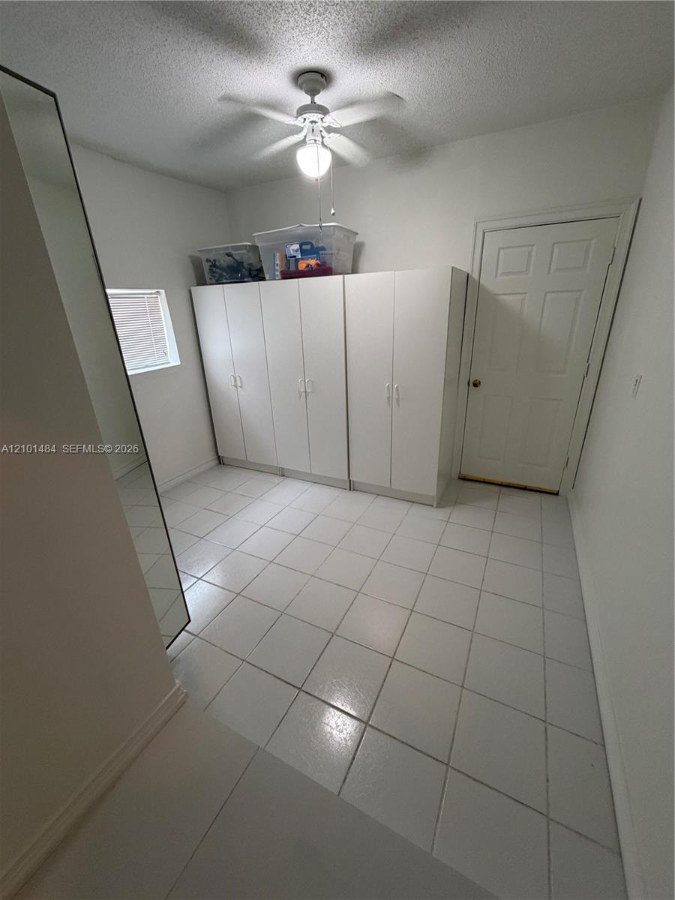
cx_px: 338
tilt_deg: -21.3
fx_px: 364
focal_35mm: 14
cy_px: 450
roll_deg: +3.0
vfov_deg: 102.1
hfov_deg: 85.7
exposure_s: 1/60
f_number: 2.2
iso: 250
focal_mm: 2.22
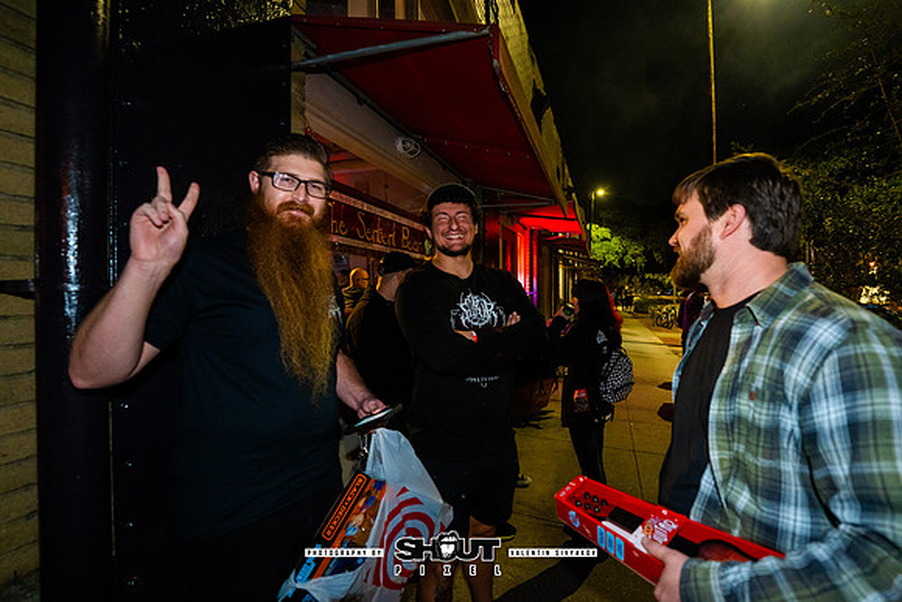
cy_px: 279
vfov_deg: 73.7
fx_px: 401
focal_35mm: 16
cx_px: 504
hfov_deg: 96.3
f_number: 2.8
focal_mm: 14
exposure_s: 1/50
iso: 1250
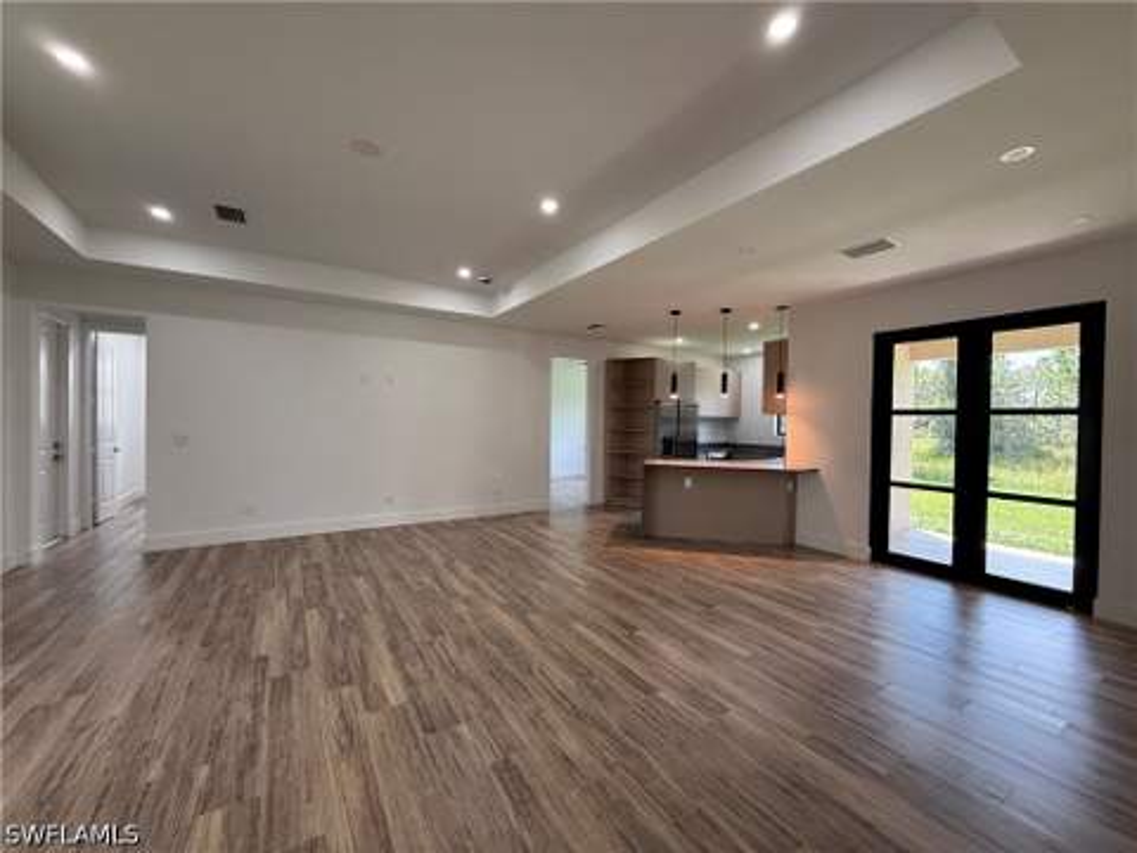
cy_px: 426
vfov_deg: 85.7
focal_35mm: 14
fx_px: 460
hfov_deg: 102.1
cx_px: 568
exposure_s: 1/99
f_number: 2.2
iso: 200
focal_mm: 2.22
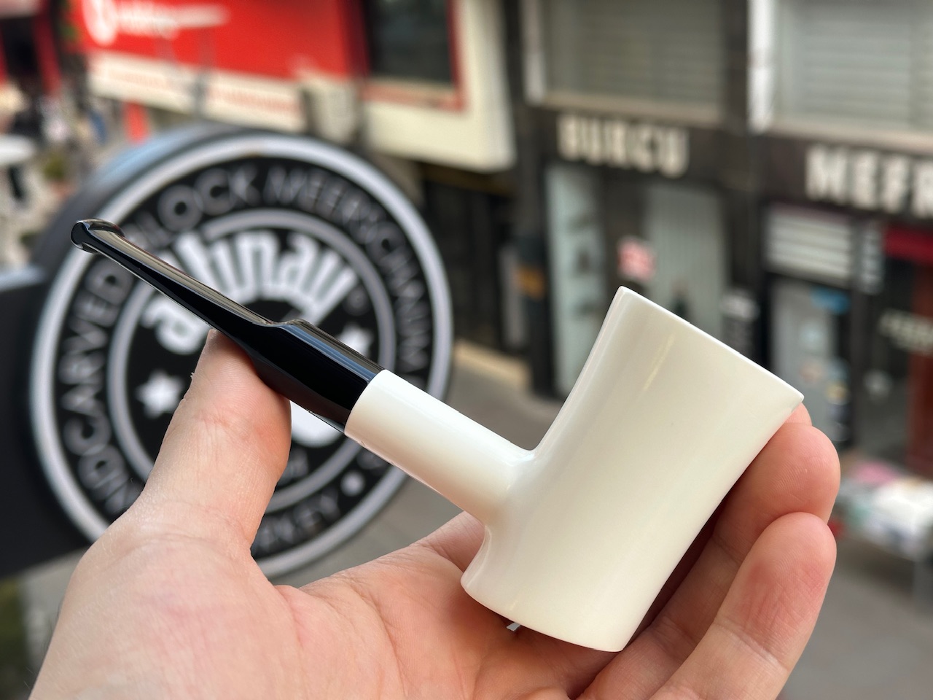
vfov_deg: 30.3
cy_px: 350
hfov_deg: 39.7
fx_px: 1294
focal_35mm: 48
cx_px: 466
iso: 64
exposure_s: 1/369
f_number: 1.78
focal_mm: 6.86
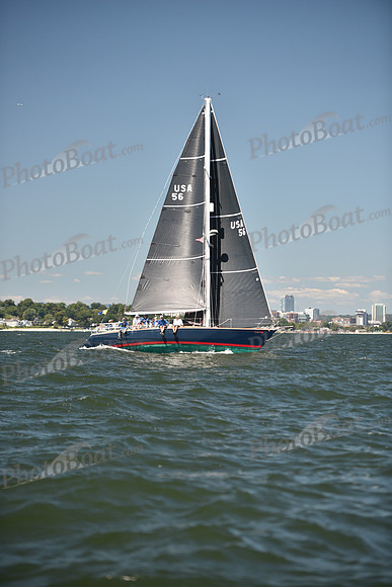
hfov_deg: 11.4
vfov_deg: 17.1
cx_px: 196
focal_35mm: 120
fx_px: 1959
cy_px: 294
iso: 250
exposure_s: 1/1250
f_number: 2.8
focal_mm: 120
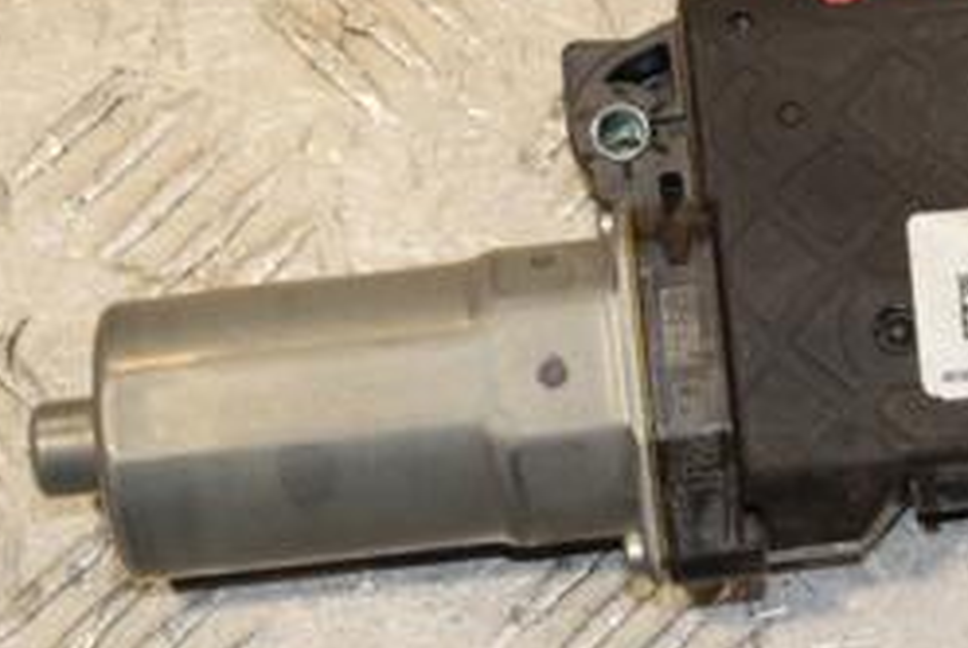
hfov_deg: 11.7
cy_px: 164
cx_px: 921
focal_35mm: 174
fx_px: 4684
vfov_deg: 7.9
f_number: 10
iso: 800
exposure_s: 1/200
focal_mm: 48
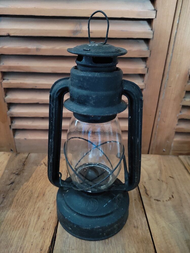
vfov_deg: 67.3
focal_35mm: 26
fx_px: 190
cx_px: 95
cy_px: 126
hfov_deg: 53.1
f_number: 1.79
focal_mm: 4.74
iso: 3808
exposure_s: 1/17
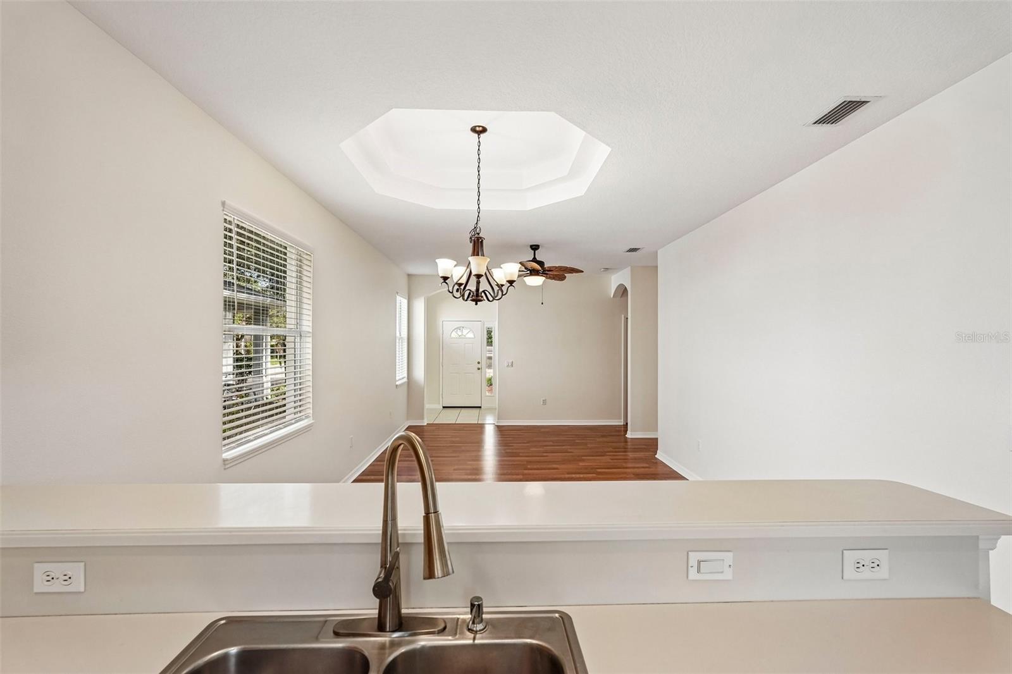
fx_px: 450
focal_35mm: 16
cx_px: 506
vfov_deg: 73.7
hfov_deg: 96.7
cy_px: 337
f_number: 8
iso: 400
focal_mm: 16
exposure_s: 1/50
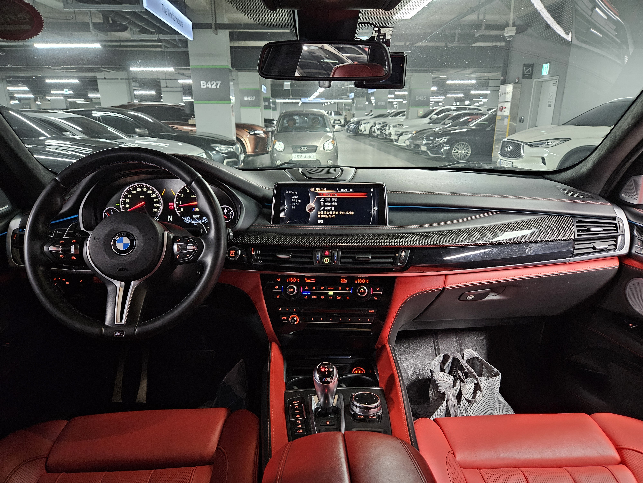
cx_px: 322
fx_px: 427
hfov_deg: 73.9
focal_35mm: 23
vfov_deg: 58.9
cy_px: 242
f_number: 1.8
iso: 500
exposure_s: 1/24
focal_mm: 5.4
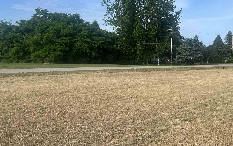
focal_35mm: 40
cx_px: 167
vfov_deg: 32.0
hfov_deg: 47.9
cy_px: 76
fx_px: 254
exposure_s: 1/3356
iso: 50
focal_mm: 5.7
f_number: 1.5
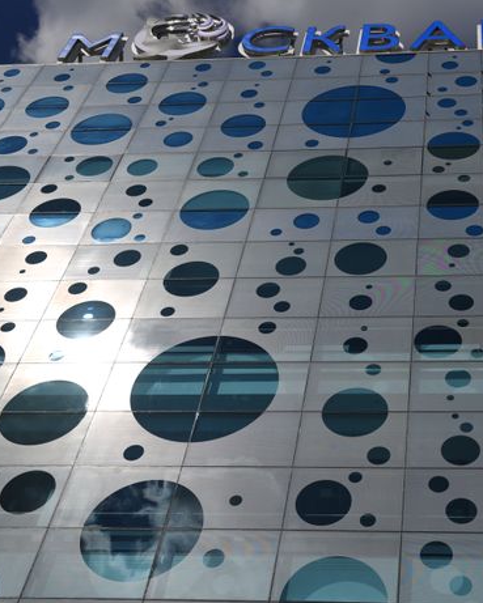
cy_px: 302
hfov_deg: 27.6
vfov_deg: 34.7
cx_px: 377
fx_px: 965
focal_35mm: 54
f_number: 5.6
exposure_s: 1/640
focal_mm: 38
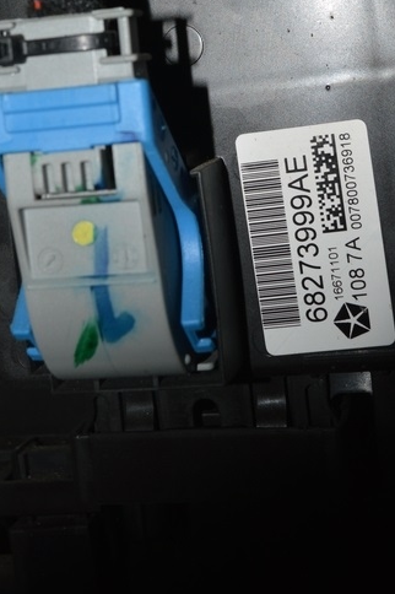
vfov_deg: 24.8
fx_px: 1335
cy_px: 164
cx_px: 230
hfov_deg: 16.8
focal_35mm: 81
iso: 100
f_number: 8
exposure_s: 1/60
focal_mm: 34
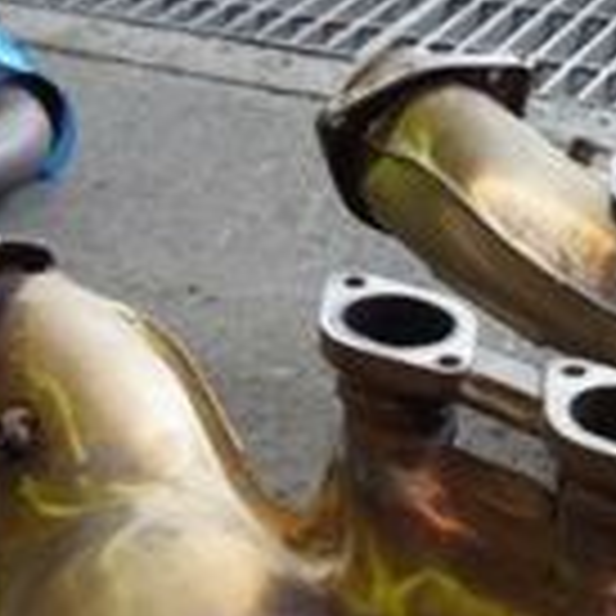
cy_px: 528
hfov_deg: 19.6
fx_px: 1752
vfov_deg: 19.7
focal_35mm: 87
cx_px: 535
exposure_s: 1/125
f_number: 3.5
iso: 400
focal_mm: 16
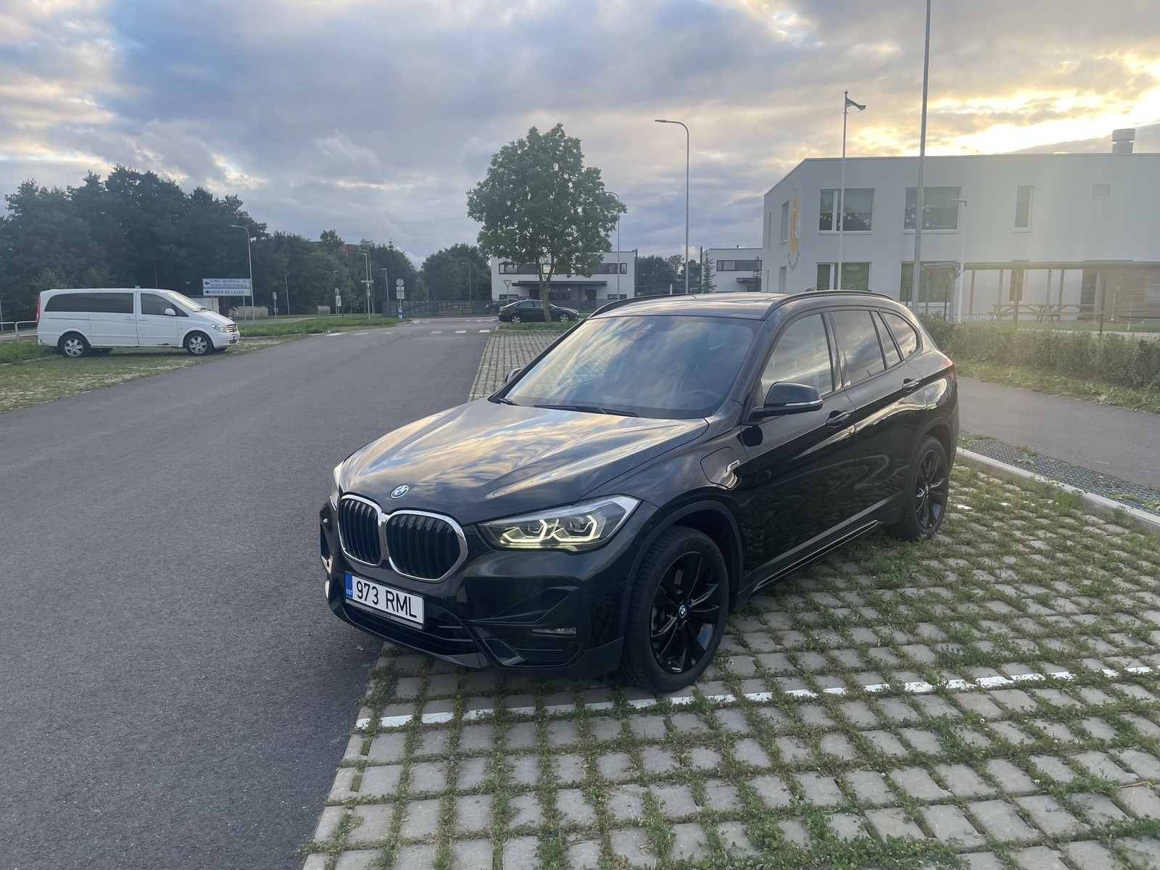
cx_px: 580
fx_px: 871
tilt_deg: -8.7
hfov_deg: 67.3
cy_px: 435
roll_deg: +0.1
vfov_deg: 53.1
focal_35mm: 26
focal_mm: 4.2
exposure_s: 1/319
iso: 32
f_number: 1.6
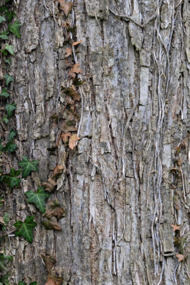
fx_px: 1764
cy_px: 119
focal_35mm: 223
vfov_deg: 9.2
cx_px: 1
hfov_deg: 6.1
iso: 100
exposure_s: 1/15
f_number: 5.6
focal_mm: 70
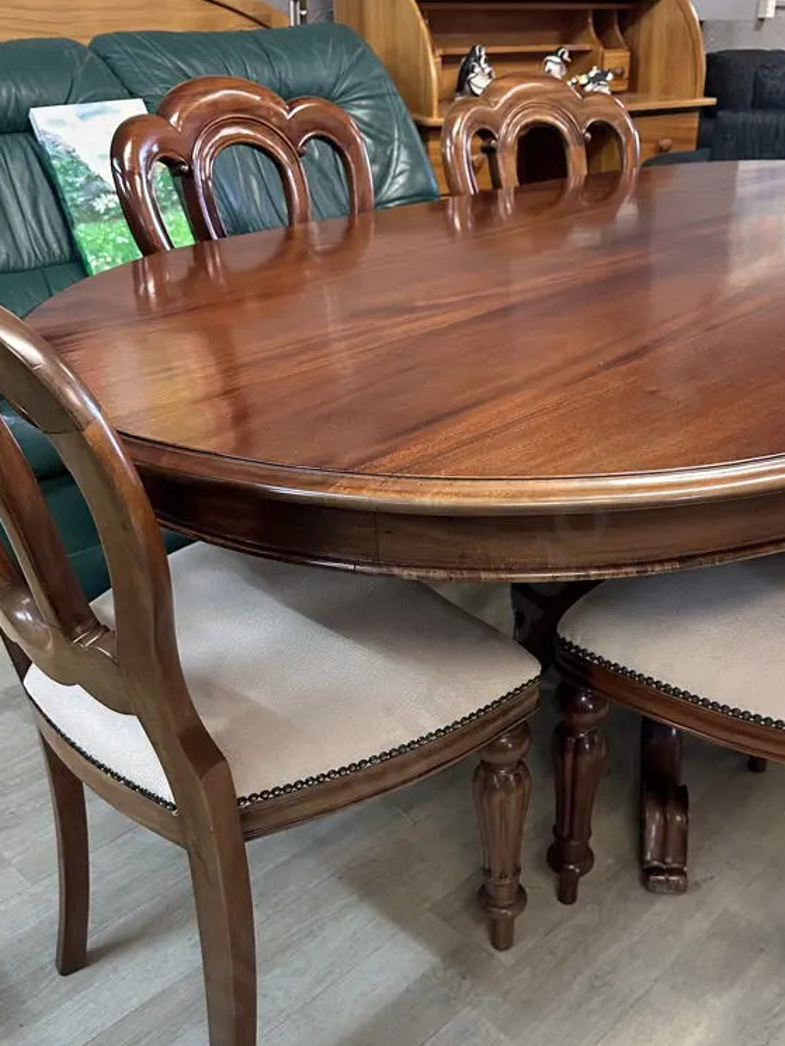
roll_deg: +0.1
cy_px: 670
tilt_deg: -32.9
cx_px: 468
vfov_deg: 54.6
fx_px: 998
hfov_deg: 42.8
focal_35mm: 33
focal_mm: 6.86
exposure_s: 1/50
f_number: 1.78
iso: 250
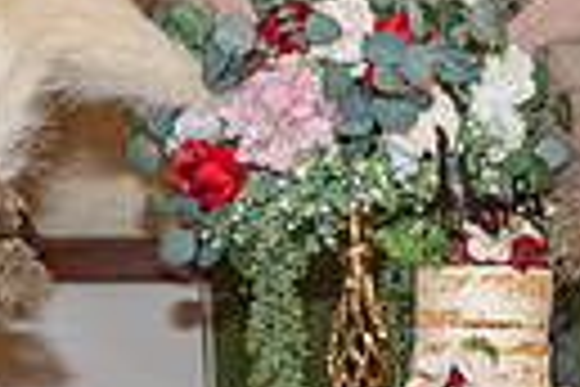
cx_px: 773
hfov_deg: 17.6
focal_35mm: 108
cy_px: 524
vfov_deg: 12.2
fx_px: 1740
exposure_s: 1/160
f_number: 2.8
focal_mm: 24
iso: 1600
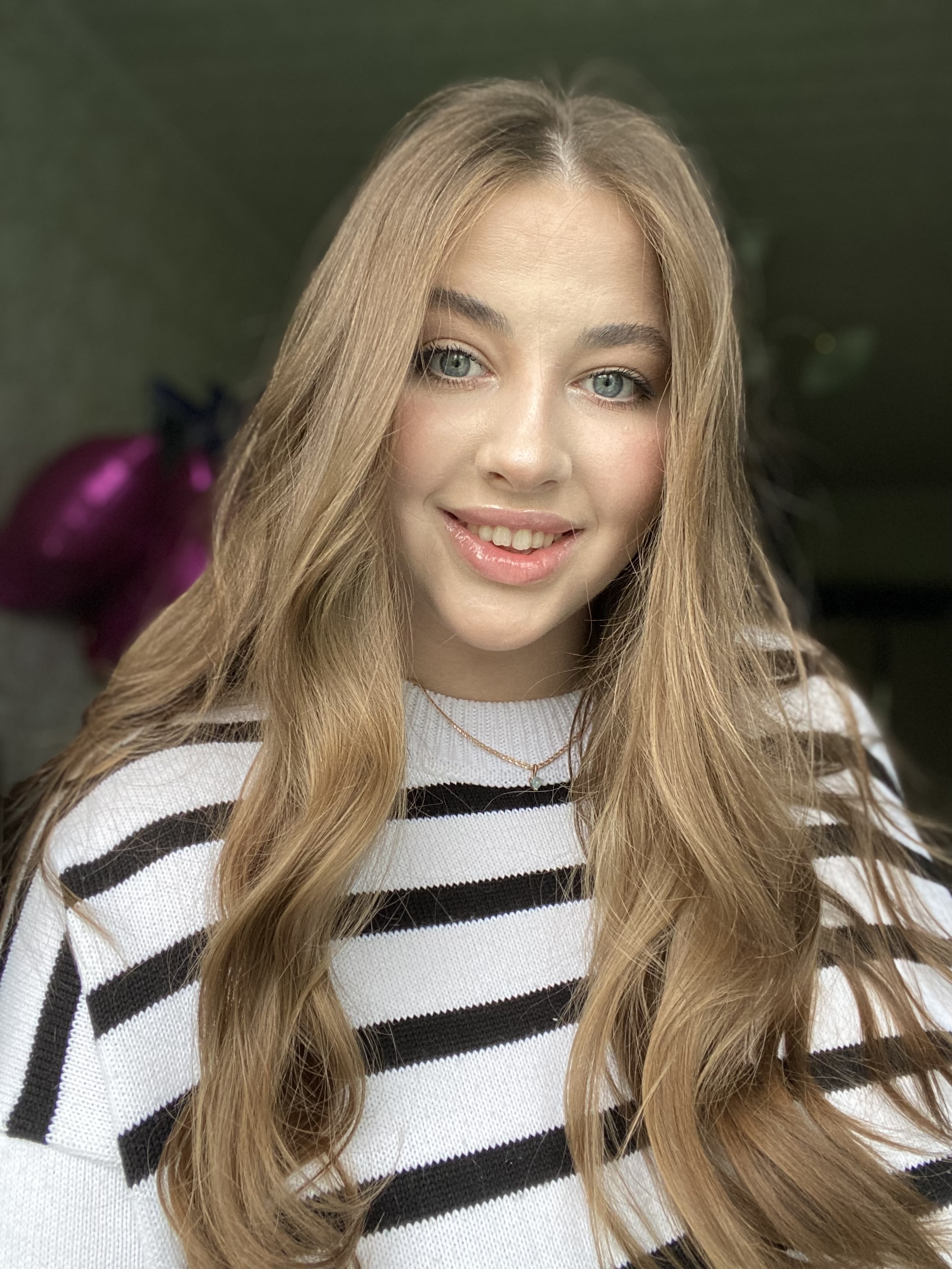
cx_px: 476
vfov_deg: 60.0
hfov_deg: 46.8
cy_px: 634
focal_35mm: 30
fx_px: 1100
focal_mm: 2.71
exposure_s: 1/60
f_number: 2.2
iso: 100
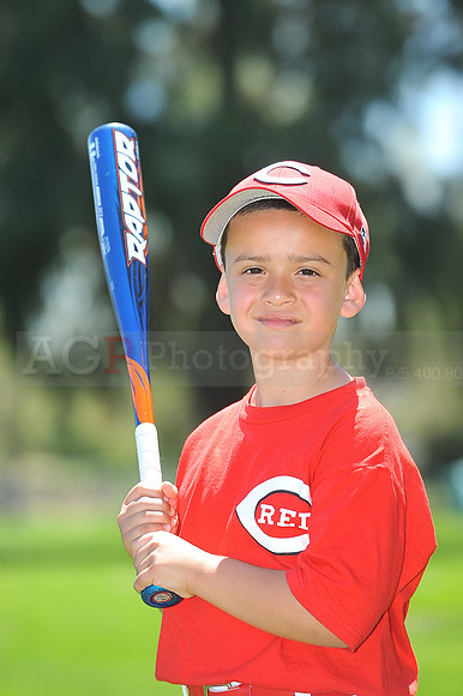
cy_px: 348
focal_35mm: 200
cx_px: 232
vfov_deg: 10.3
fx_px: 3863
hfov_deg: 6.9
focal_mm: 200
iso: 200
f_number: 5.6
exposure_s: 1/400
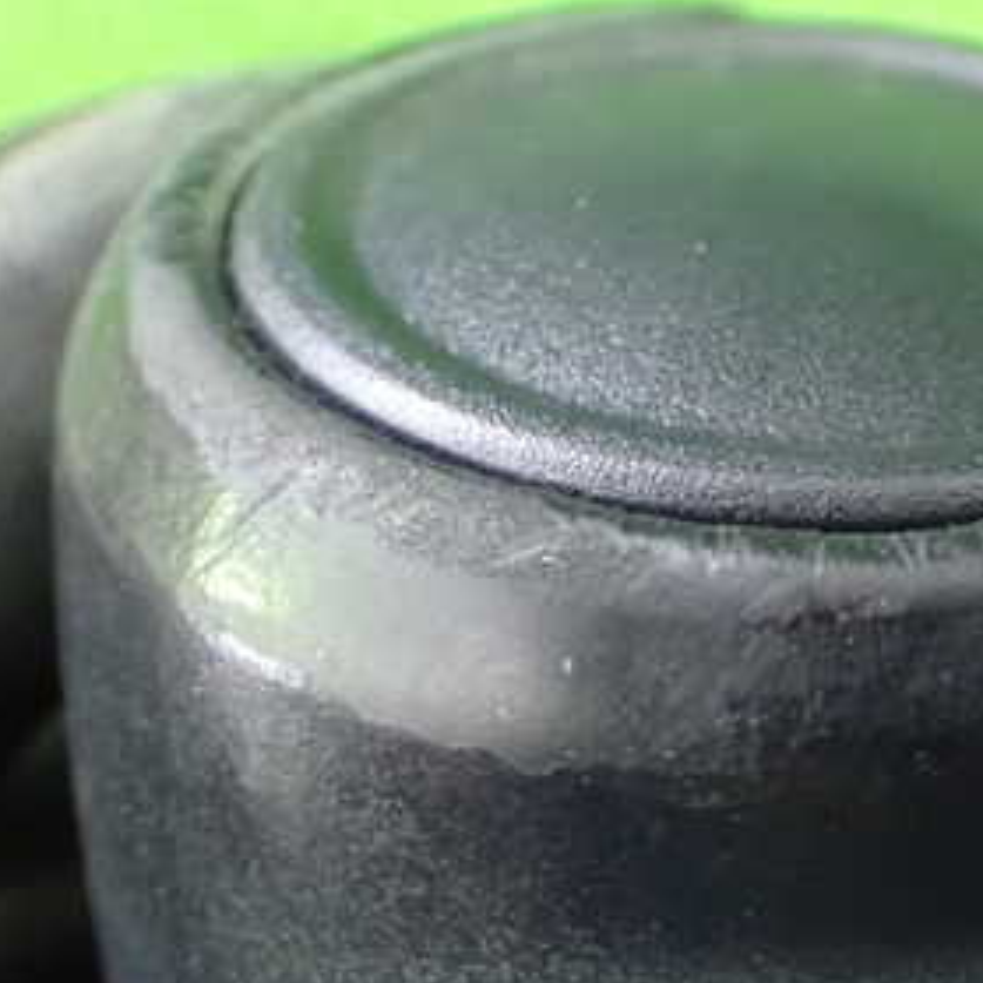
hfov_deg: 22.2
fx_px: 2506
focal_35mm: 78
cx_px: 585
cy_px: 525
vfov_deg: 22.2
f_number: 2.8
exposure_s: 1/15
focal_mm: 7.31
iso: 1600
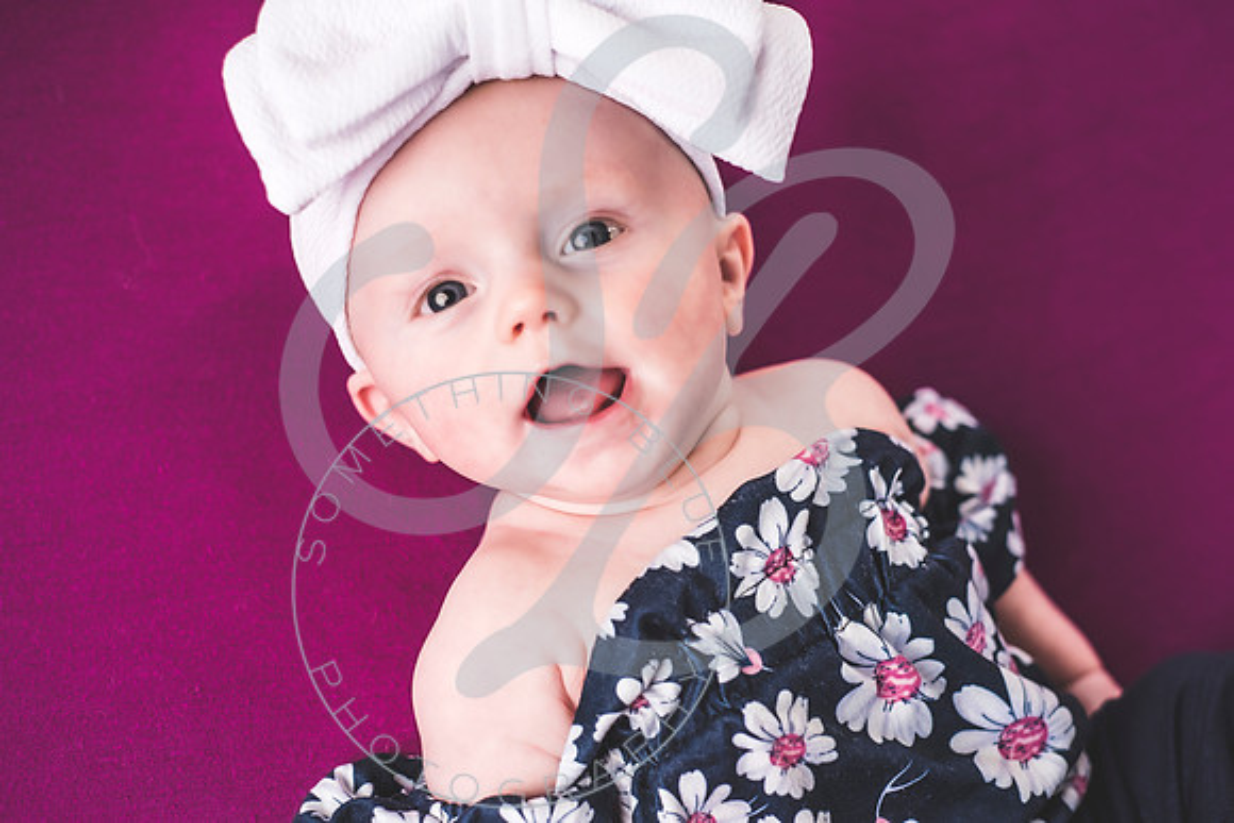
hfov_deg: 39.6
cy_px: 412
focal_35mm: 50
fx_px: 1714
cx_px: 617
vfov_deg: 27.0
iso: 320
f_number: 2.8
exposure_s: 1/320
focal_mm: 50
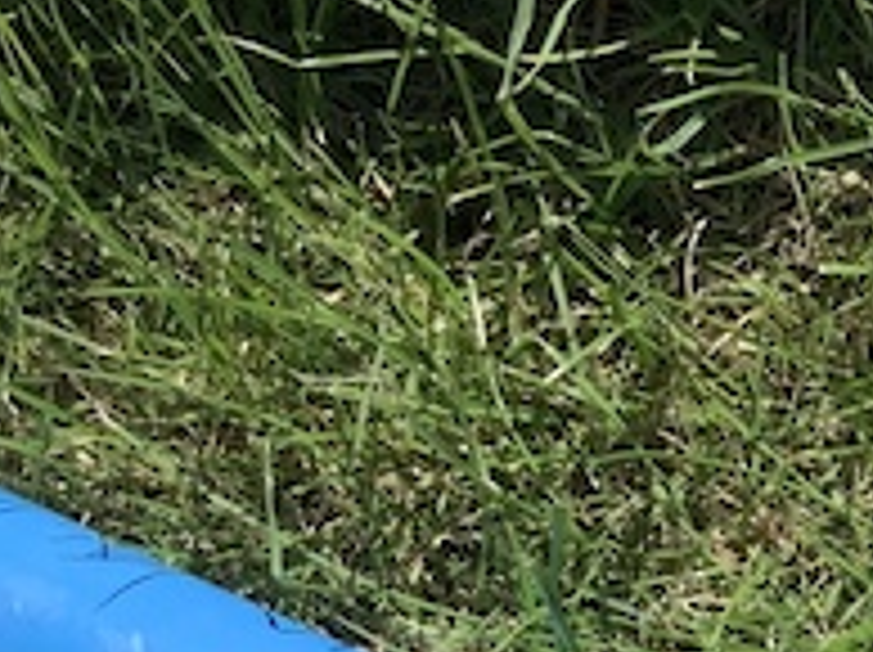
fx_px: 3224
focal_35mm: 128
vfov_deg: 11.4
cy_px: 656
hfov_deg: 13.2
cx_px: 1791
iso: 25
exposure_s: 1/684
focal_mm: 3.3
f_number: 2.4
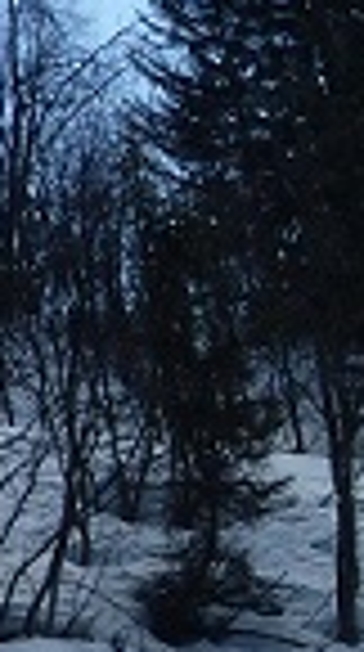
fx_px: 1949
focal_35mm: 113
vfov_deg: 17.7
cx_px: 1025
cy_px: 859
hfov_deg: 9.0
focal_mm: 4.1
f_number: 5
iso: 80
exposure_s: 1/500
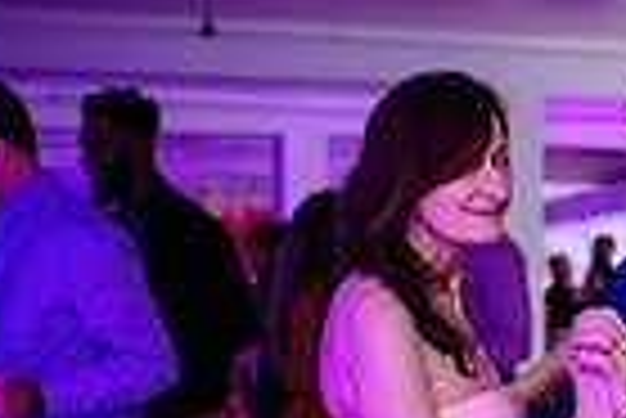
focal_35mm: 131
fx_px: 2280
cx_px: 748
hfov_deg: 15.1
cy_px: 544
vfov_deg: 10.3
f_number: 2
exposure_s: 1/200
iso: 2000
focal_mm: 30
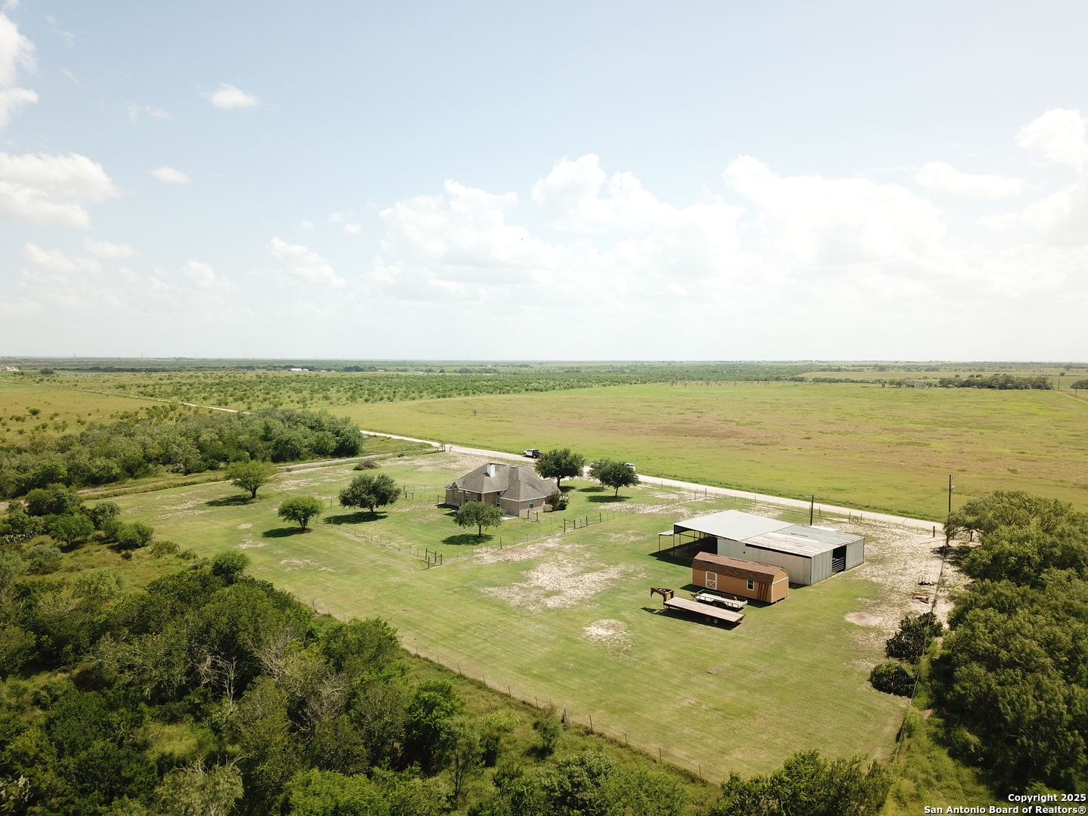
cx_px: 544
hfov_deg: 67.3
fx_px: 817
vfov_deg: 53.1
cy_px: 408
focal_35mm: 26
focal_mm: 4.73
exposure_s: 1/1078
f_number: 2.2
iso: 100
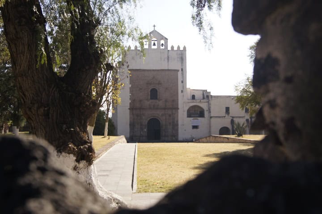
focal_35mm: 39
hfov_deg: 49.6
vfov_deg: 34.2
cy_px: 107
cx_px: 161
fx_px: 349
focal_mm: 26
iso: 200
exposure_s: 1/640
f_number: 5.6
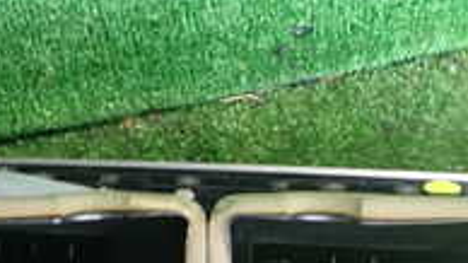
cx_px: 268
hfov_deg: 21.1
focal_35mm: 101
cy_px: 227
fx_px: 1253
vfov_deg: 11.9
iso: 500
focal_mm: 5.4
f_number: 2.3
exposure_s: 1/30
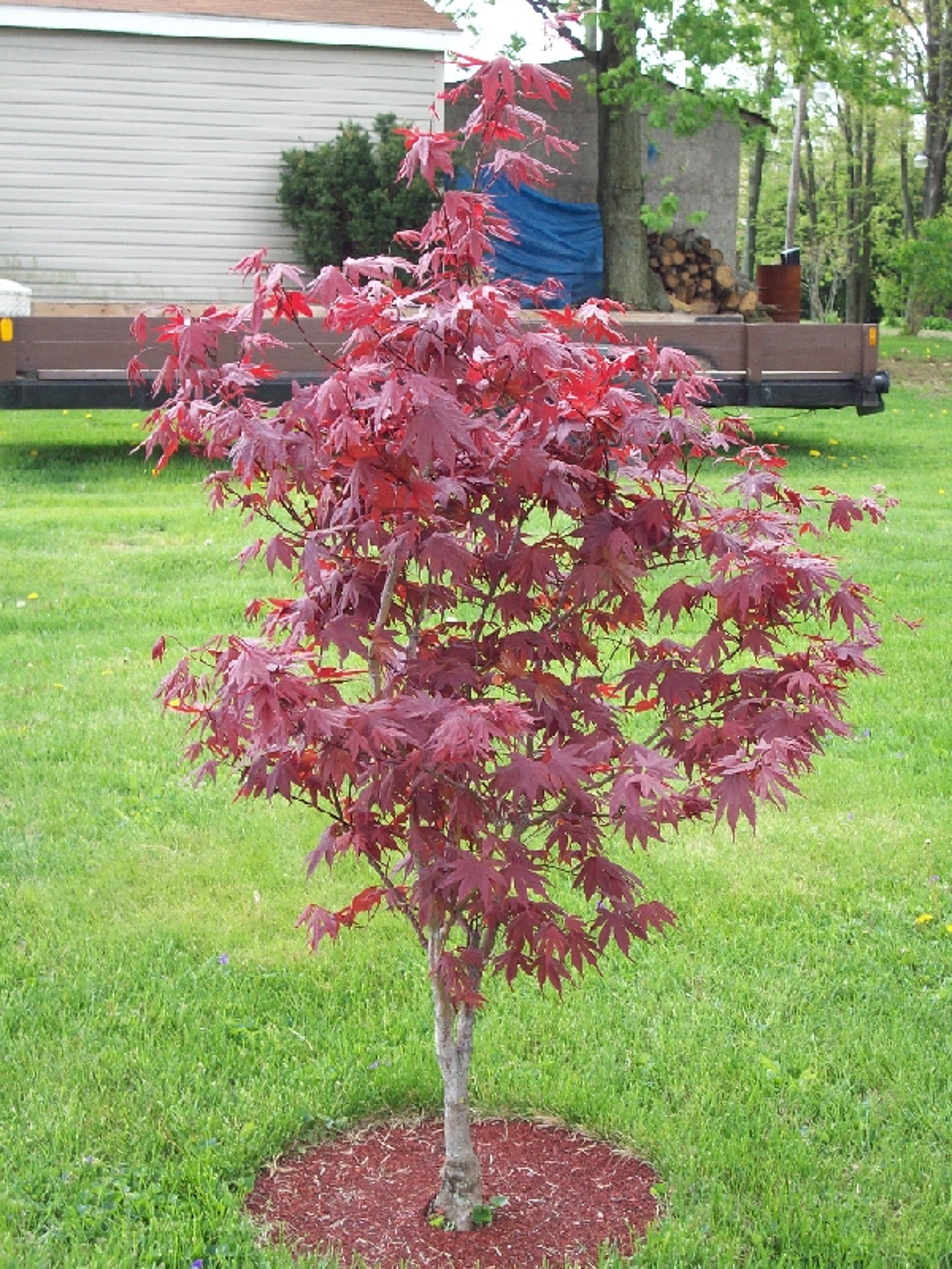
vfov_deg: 30.3
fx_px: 2347
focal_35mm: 64
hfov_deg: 22.9
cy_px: 634
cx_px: 476
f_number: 3.8
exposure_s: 1/136
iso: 80
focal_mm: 10.7
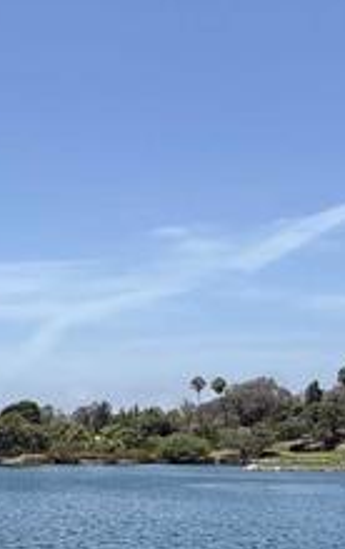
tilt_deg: +0.6
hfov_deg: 16.0
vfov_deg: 29.1
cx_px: -280
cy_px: 432
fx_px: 1035
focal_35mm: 69
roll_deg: +0.2
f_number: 2.2
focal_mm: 2.22
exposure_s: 1/2320
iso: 50
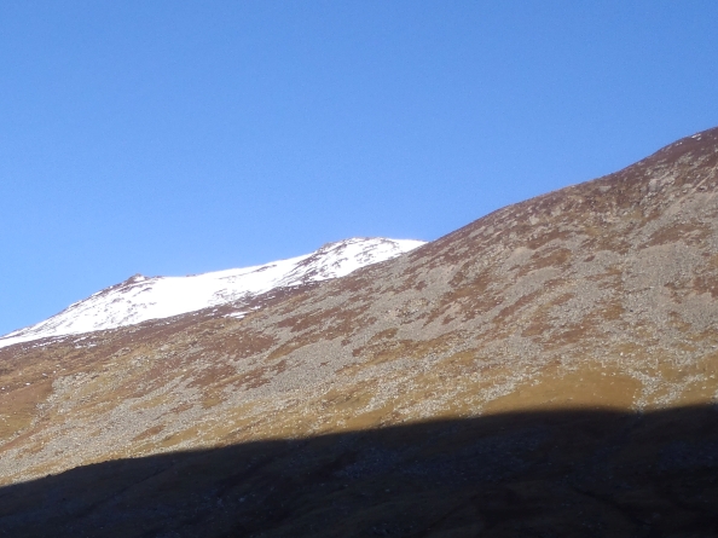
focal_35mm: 65
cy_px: 397
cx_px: 106
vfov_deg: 22.4
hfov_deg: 28.9
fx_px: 1348
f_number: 5
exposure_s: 1/320
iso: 80
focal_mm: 6.53
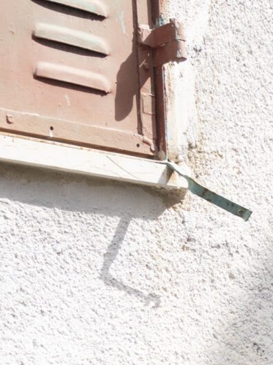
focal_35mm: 163
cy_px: 526
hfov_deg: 8.3
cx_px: 667
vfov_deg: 11.7
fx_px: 1716
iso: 400
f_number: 7.1
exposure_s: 1/500
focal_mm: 35
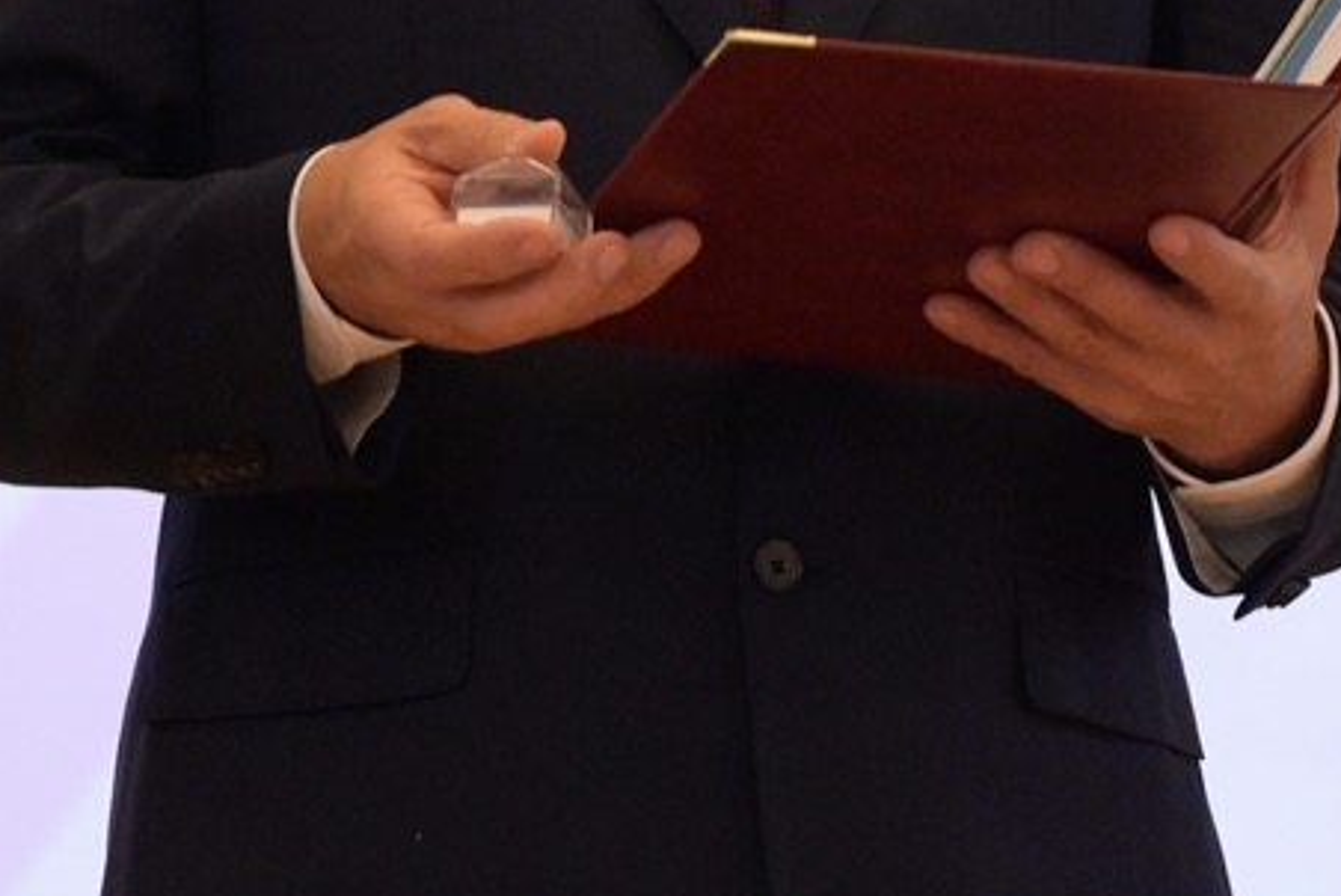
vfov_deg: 3.7
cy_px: -717
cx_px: 139
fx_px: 13604
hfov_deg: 5.6
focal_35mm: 365
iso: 2500
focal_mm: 86
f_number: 3.5
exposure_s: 1/125
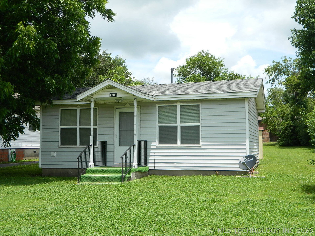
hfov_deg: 40.4
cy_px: 118
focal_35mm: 47
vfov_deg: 30.9
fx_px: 428
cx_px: 158
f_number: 3.6
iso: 80
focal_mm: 8.4
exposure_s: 1/500
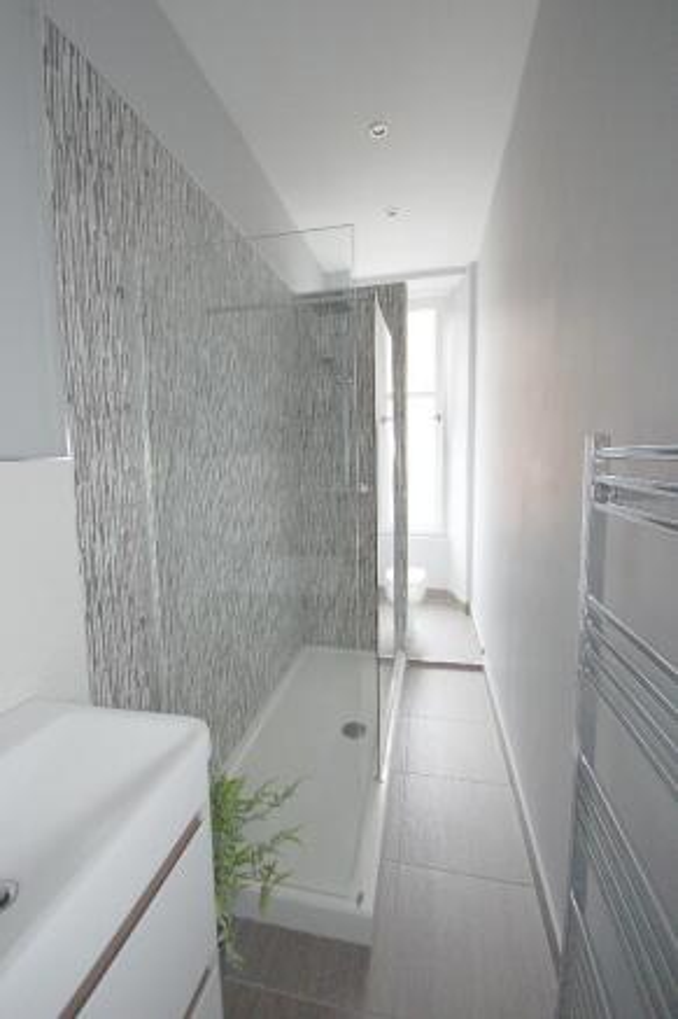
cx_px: 339
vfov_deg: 73.8
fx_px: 678
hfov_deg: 53.1
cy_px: 510
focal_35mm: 24
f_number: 5.6
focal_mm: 16
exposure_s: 1/60
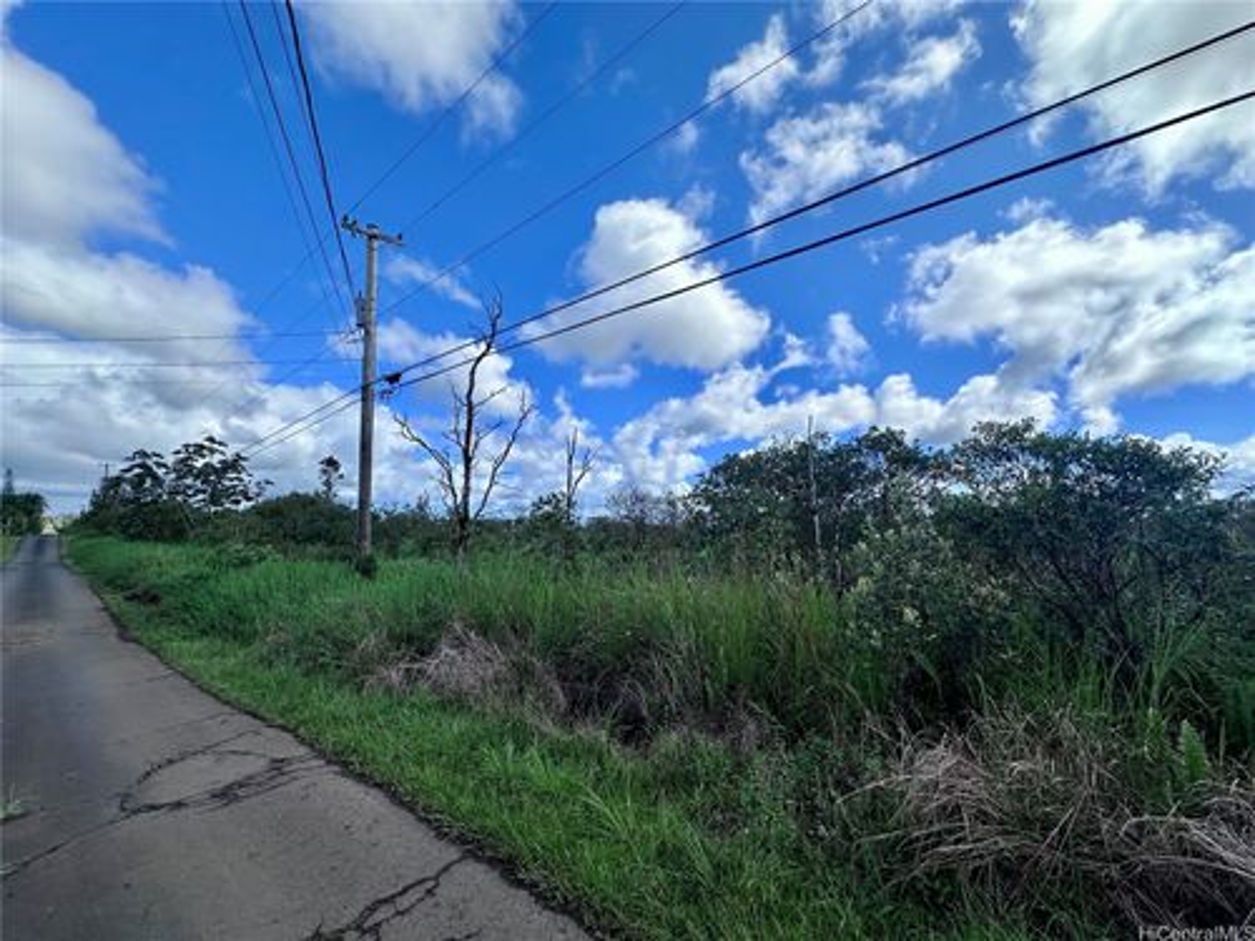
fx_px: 508
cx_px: 628
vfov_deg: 85.7
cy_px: 470
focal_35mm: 14
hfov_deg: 102.1
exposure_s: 1/1949
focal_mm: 2.22
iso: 50
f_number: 2.2
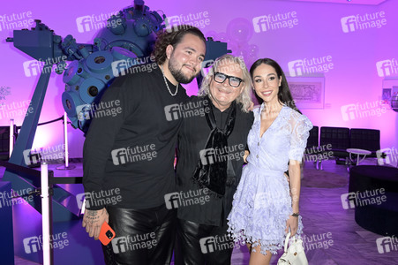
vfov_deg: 44.9
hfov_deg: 63.7
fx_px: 320
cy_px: 132
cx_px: 199
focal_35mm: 29
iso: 1000
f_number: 5.6
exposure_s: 1/160
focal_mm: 29
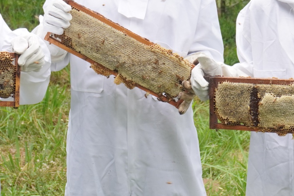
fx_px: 910
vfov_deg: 12.3
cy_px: 94
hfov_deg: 18.3
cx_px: 213
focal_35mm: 111
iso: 250
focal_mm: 25
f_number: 4.5
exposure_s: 1/160
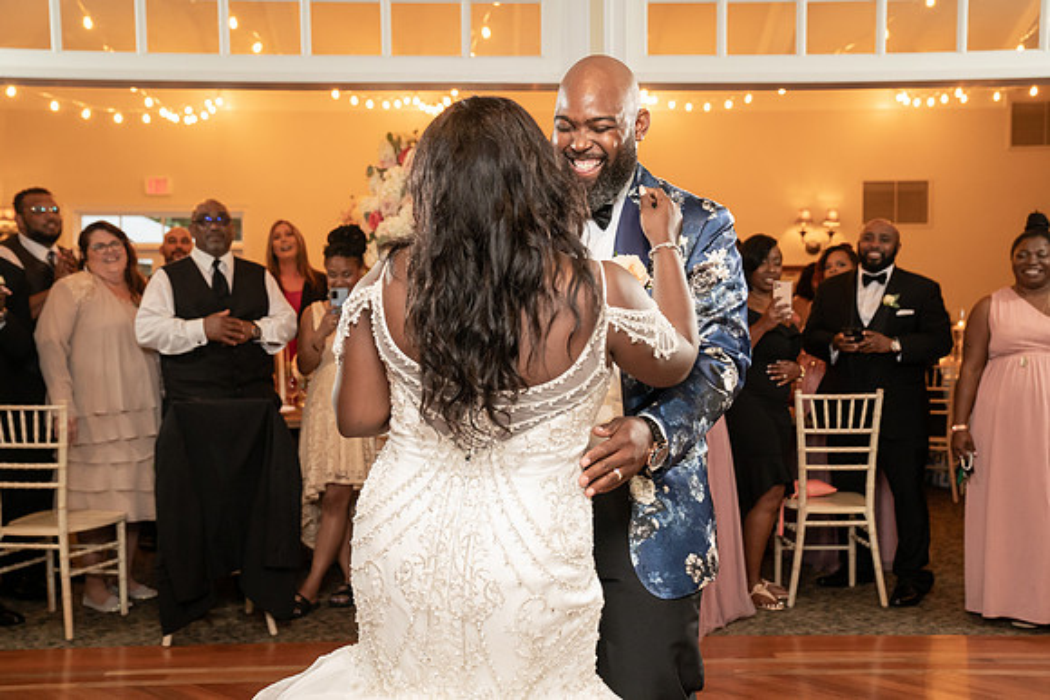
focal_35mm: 41
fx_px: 1211
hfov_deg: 46.9
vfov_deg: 32.3
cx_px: 525
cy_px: 350
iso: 4000
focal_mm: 41
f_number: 4
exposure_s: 1/200
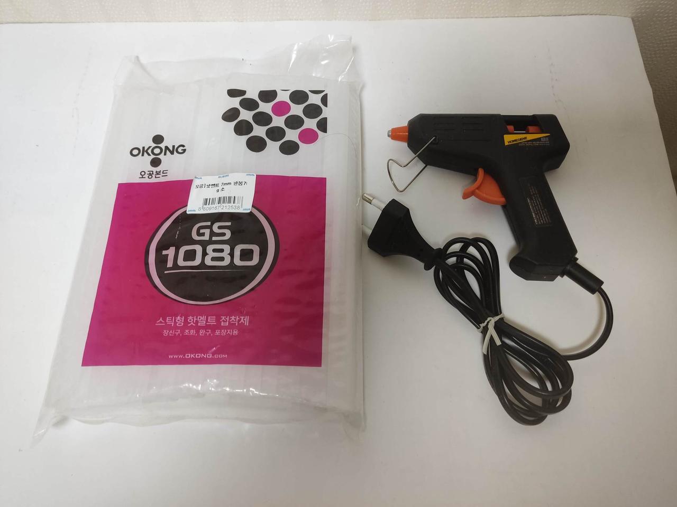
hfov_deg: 69.4
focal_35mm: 25
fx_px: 489
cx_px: 338
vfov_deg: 54.9
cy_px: 254
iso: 436
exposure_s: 1/60
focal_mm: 4.71
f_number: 1.79
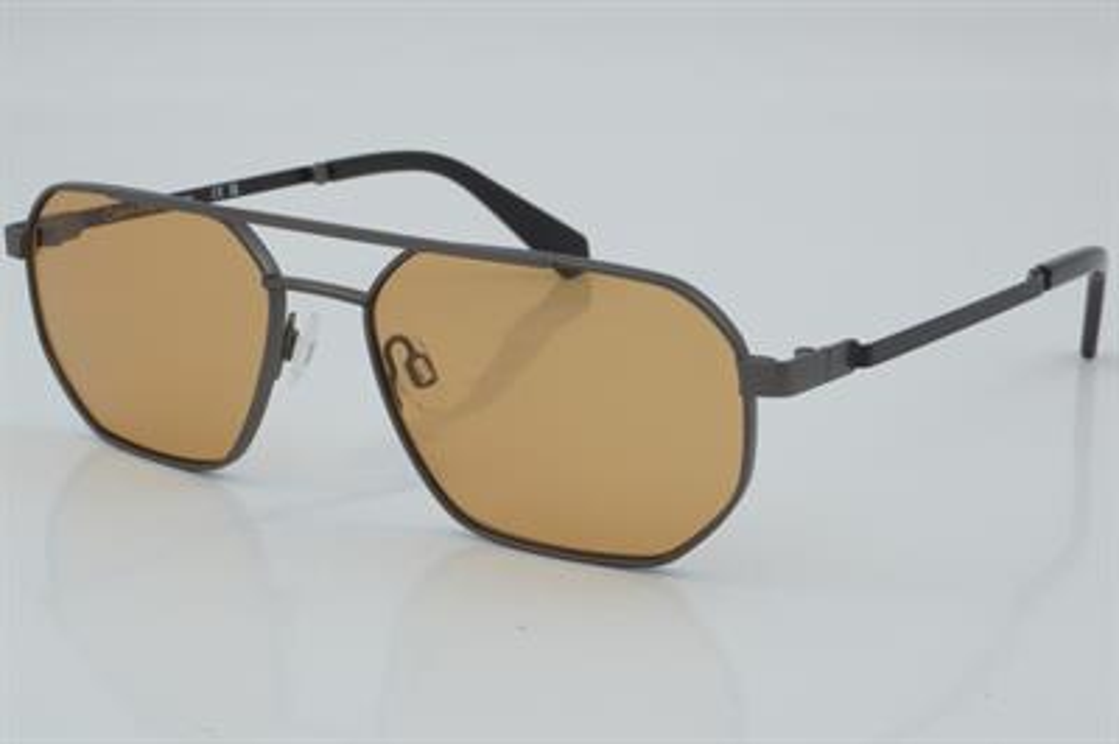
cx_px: 560
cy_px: 372
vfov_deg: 18.2
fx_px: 2329
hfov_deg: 27.0
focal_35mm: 75
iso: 100
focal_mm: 50
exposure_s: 1/4
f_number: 29
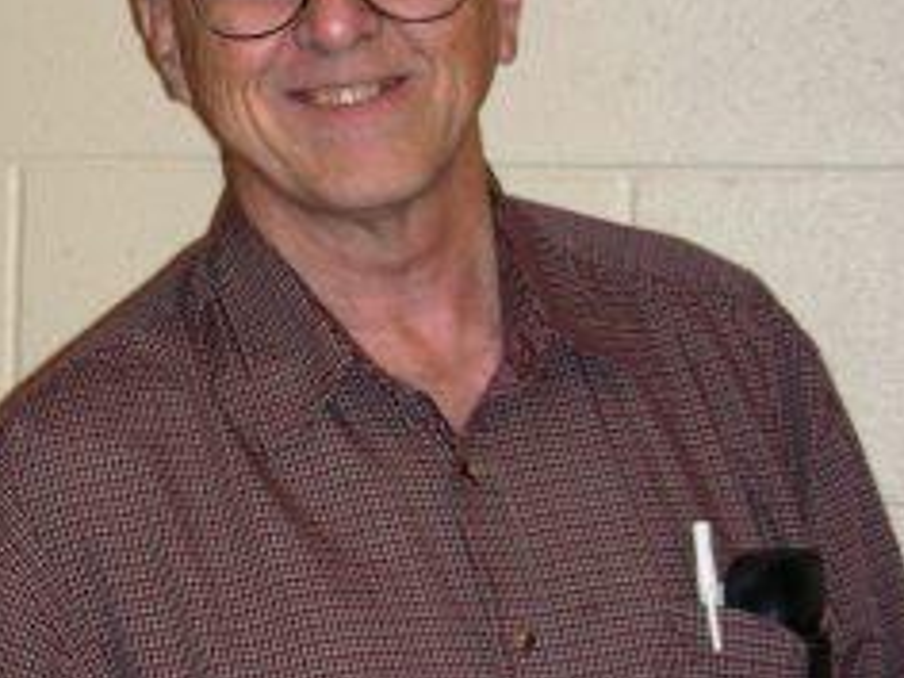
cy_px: 326
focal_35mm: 133
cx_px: 84
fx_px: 3473
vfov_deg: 11.1
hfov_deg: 14.7
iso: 50
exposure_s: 1/60.1
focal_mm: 11.7
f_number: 3.5
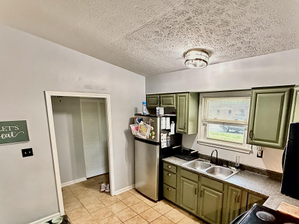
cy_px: 138
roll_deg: -0.3
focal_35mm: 20
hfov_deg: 81.4
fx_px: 173
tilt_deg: -10.2
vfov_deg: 65.1
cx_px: 167
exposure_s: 1/40
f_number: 2.2
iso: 1000
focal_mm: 2.22
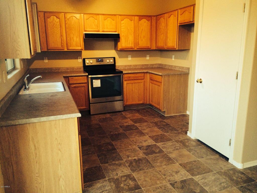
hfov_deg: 60.0
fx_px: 223
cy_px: 96
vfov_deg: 46.8
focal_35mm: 30
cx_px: 128
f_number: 2.2
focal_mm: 4.12
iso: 200
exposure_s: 1/30
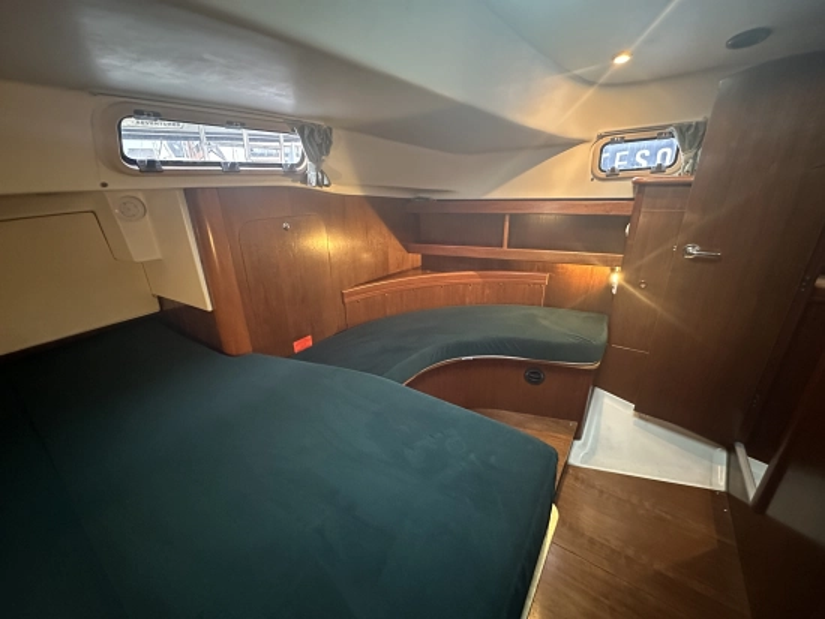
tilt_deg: -19.6
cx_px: 412
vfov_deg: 85.7
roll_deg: +0.1
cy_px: 310
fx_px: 334
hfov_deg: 102.0
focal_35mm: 14
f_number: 2.2
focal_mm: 2.22
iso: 1250
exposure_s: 1/34
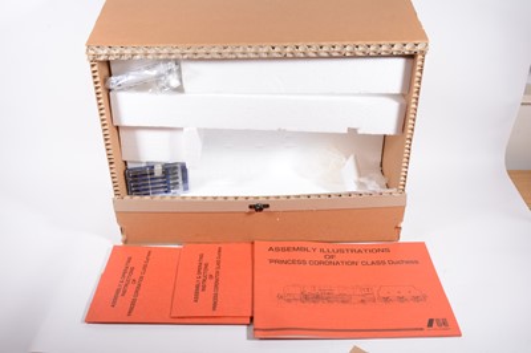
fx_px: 531
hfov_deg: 53.2
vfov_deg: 36.8
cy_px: 176
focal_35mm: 36
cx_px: 266
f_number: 16
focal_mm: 24
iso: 100
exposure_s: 1/80
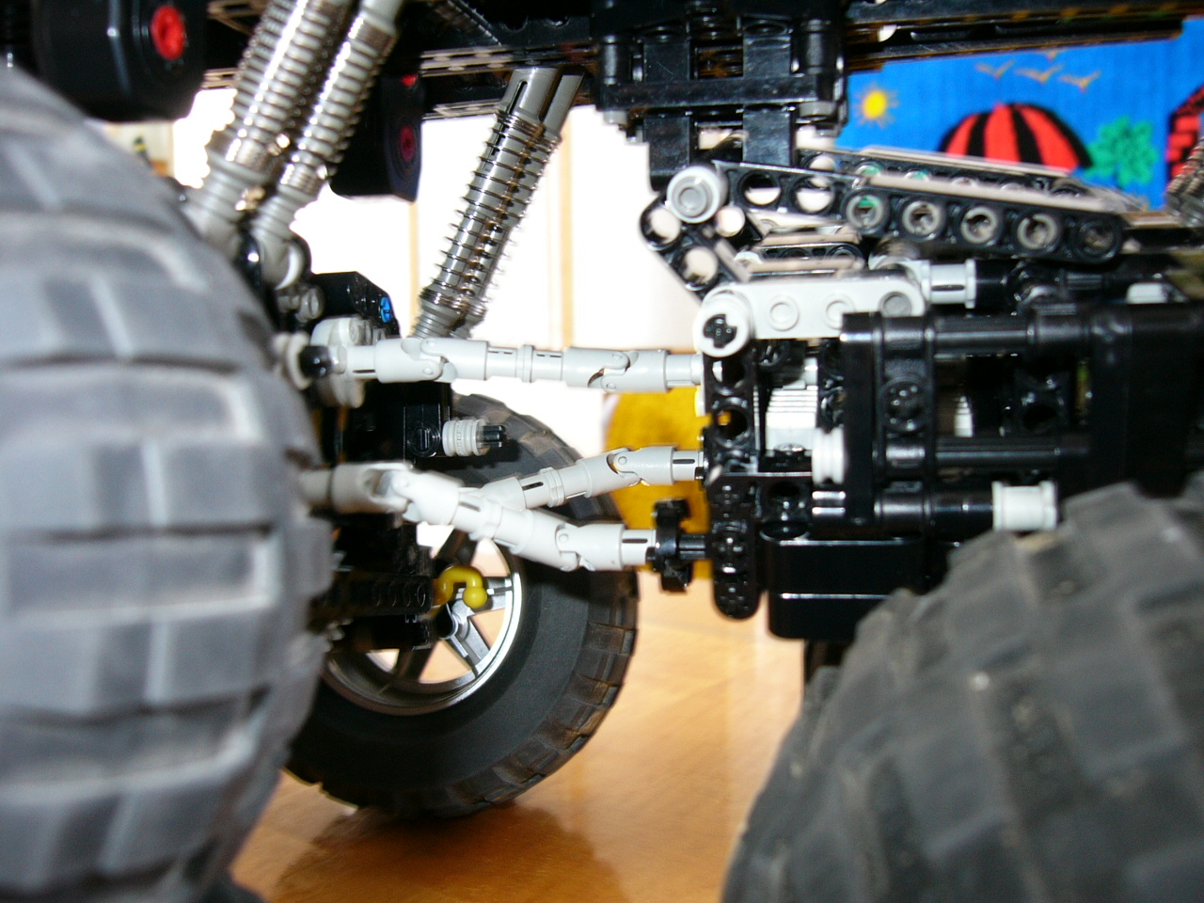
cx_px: 602
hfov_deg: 52.6
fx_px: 1217
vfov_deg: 40.7
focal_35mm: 35
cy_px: 452
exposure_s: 1/2.5
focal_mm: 5.8
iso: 100
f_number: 2.8
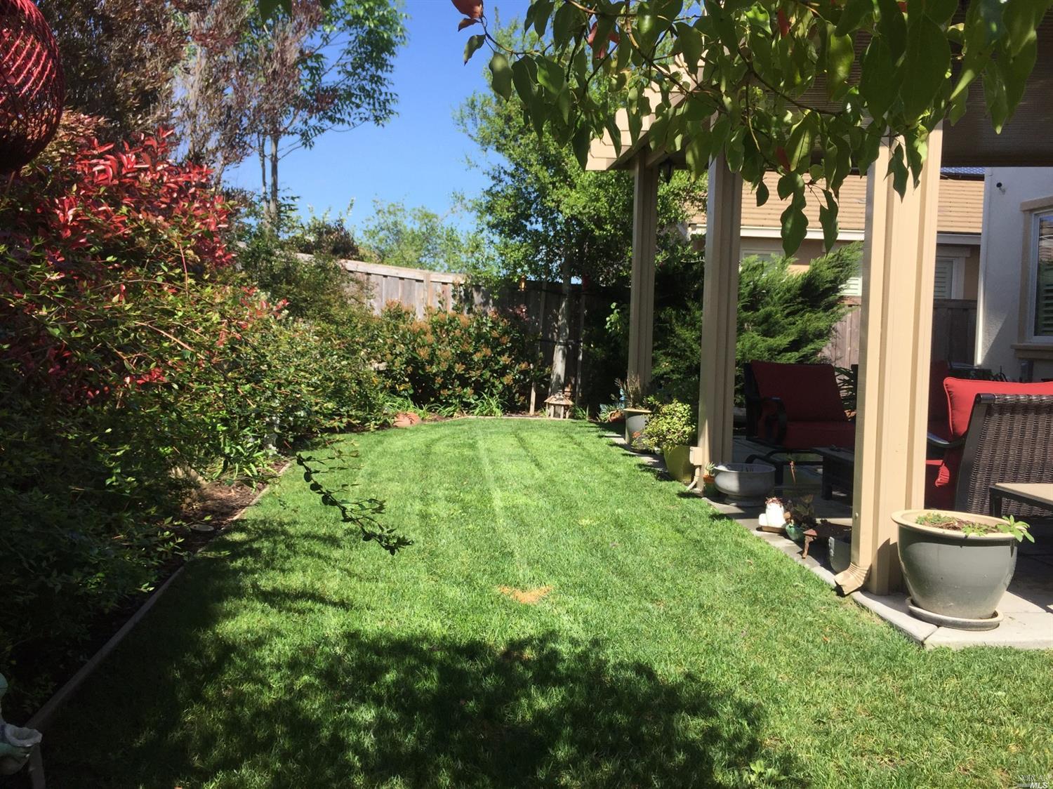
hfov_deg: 61.7
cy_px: 394
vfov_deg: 48.2
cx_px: 526
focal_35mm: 29
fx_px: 882
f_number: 2.2
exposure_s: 1/1522
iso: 32
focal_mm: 4.15
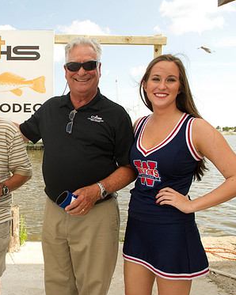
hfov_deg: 39.8
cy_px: 152
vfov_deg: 51.5
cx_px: 35
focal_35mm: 35
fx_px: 306
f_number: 10
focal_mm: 24
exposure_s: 1/160
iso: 400
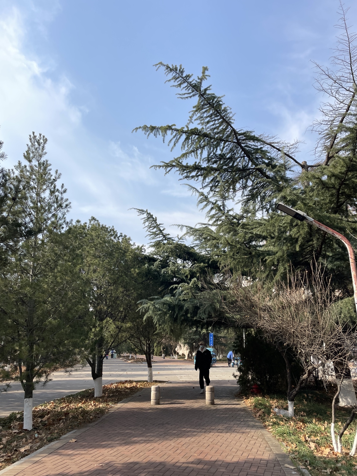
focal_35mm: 26
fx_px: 358
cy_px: 238
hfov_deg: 53.1
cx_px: 178
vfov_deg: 67.3
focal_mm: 4.2
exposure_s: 1/2681
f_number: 1.6
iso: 32
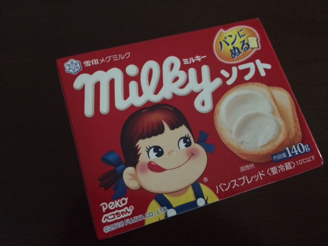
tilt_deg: -71.0
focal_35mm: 29
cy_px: 123
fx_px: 275
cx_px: 164
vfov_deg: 48.2
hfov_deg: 61.7
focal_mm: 4.15
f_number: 2.2
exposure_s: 1/15
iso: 320
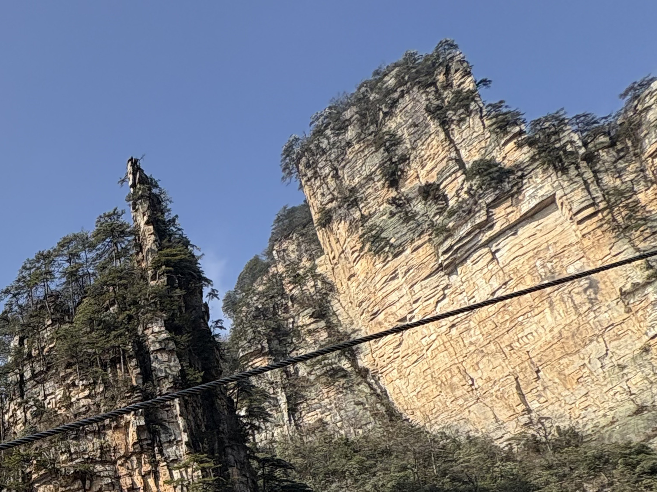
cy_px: 595
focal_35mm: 37
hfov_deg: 37.3
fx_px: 702
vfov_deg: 32.0
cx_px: -140
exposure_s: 1/1506
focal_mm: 2.22
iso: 40
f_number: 2.2
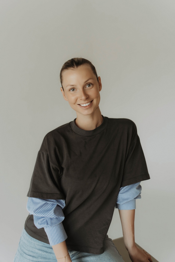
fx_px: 255
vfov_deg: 54.4
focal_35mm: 35
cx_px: 88
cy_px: 131
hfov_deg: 37.8
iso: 1000
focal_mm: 35
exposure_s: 1/2500
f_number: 1.8
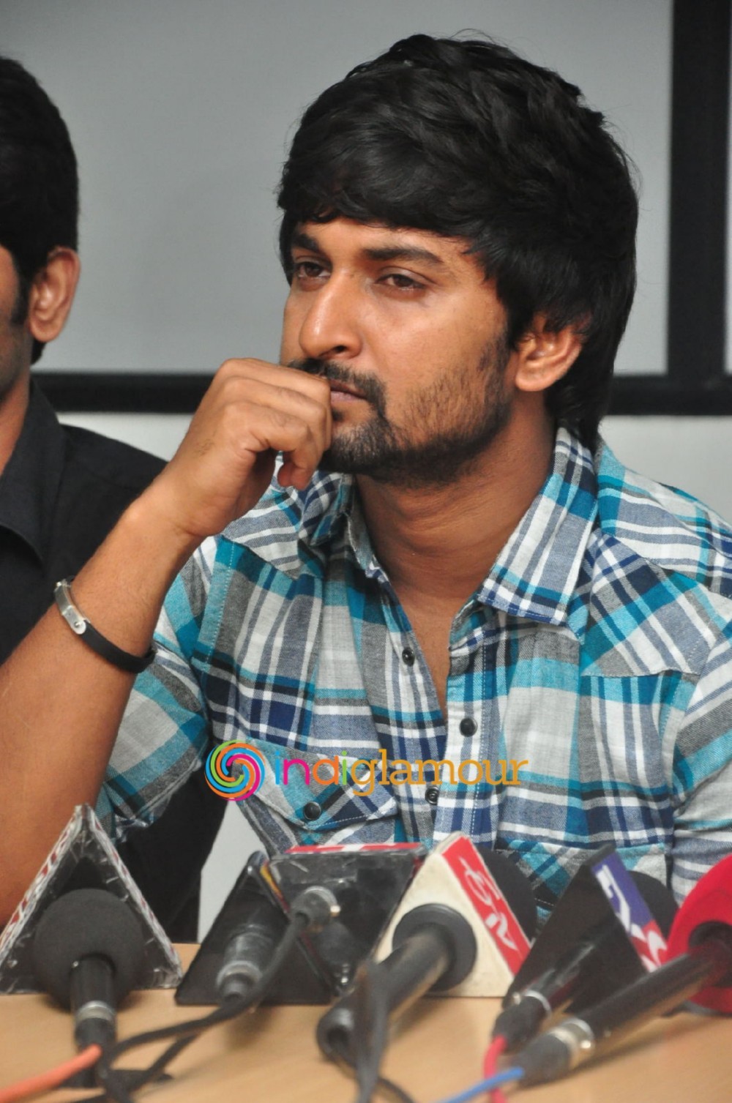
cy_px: 552
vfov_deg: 13.1
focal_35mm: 158
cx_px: 366
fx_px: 4819
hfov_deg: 8.7
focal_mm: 105
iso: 1600
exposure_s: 1/125
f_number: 7.1
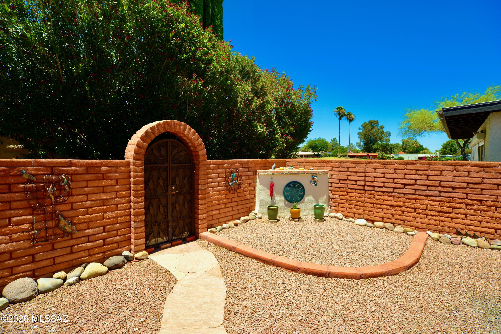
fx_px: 237
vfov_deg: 70.4
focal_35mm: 17
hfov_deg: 93.3
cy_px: 167
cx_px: 250
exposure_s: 1/80
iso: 125
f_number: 14
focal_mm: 17
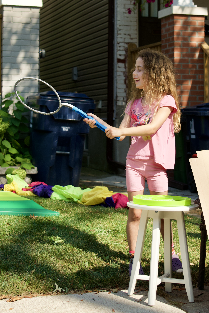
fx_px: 340
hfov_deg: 34.2
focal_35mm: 39
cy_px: 156
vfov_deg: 49.6
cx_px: 104
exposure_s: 1/250
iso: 100
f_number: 4
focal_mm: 39
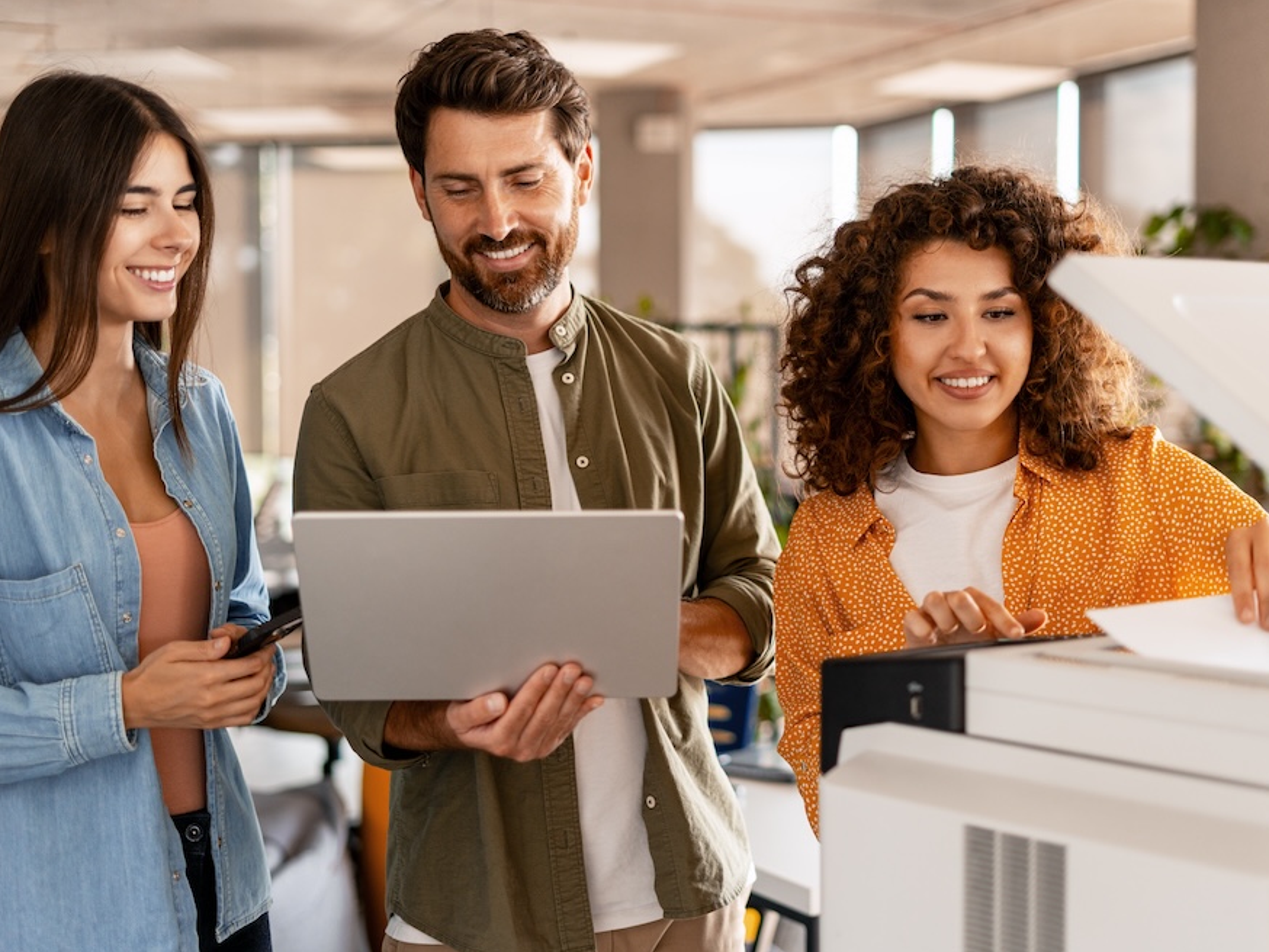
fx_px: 2017
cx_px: 668
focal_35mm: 55
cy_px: 478
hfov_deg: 34.9
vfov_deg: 26.6
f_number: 2
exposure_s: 1/500
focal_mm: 50
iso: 320
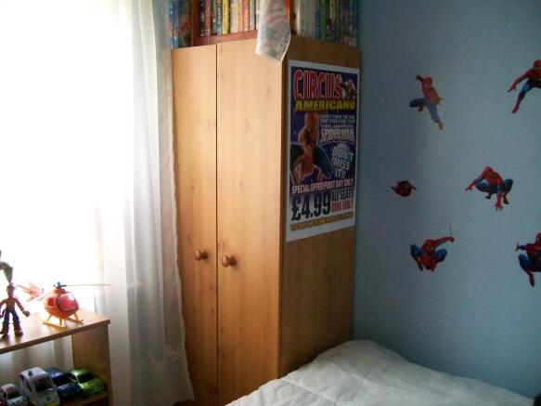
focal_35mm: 35
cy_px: 203
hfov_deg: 52.6
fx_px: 547
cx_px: 270
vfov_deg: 40.7
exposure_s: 1/125
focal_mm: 5.8
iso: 400
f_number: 2.8
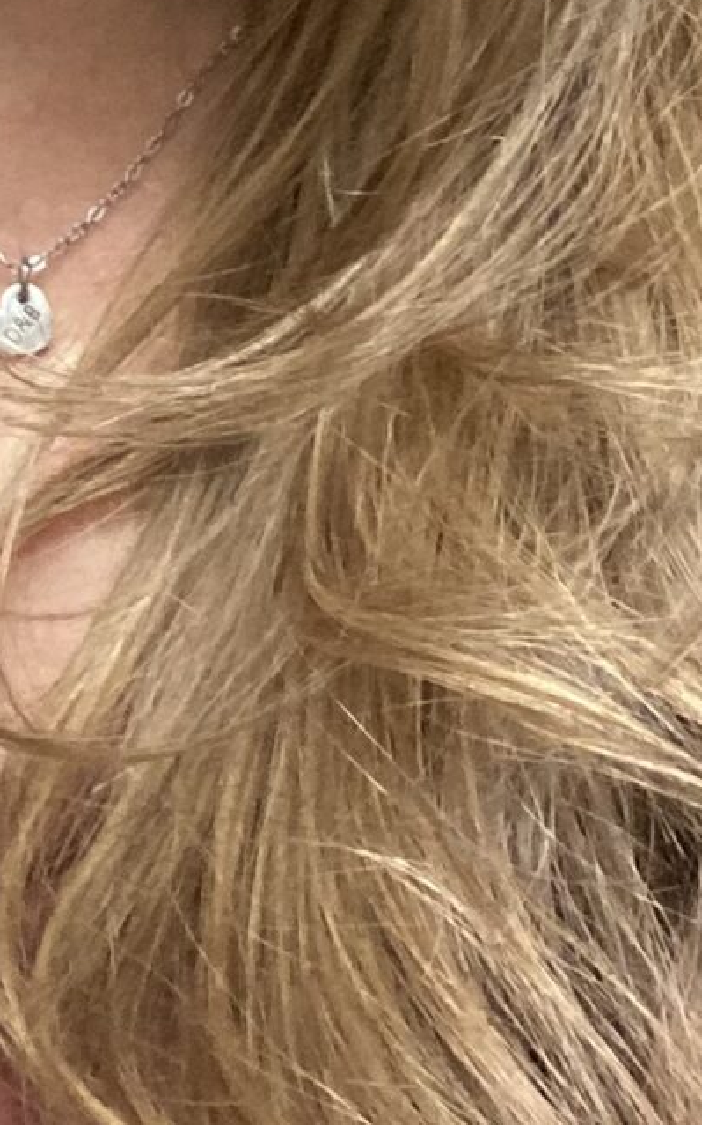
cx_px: 13
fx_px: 4166
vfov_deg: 14.5
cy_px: -449
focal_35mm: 136
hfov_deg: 9.6
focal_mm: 2.87
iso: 250
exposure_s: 1/60
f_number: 2.2
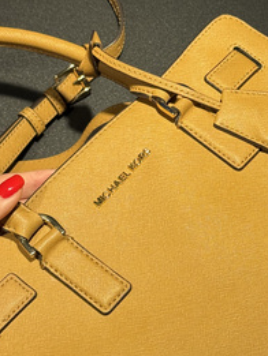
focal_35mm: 92
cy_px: 240
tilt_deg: -70.7
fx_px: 949
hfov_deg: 16.0
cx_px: 204
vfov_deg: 21.2
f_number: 1.78
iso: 80
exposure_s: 1/115
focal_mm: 6.76
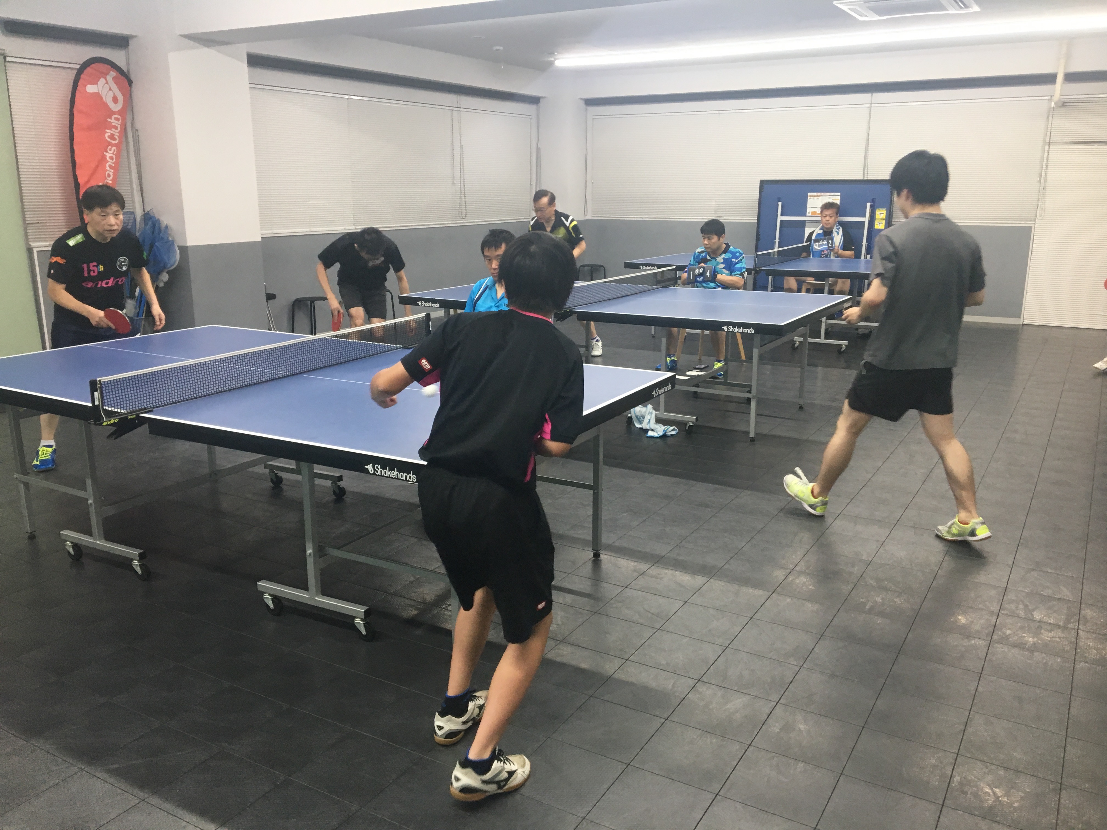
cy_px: 415
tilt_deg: -14.7
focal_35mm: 29
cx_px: 554
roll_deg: +0.2
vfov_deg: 48.2
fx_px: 927
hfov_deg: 61.7
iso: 40
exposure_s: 1/30
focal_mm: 4.15
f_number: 2.2
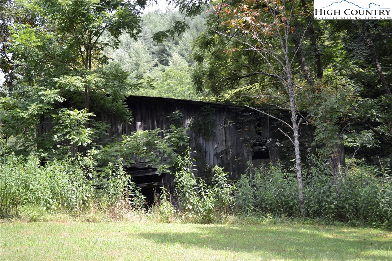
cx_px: 196
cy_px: 130
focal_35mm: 57
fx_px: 621
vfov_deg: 23.8
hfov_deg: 35.1
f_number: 5.6
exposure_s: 1/125
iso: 180
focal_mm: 38
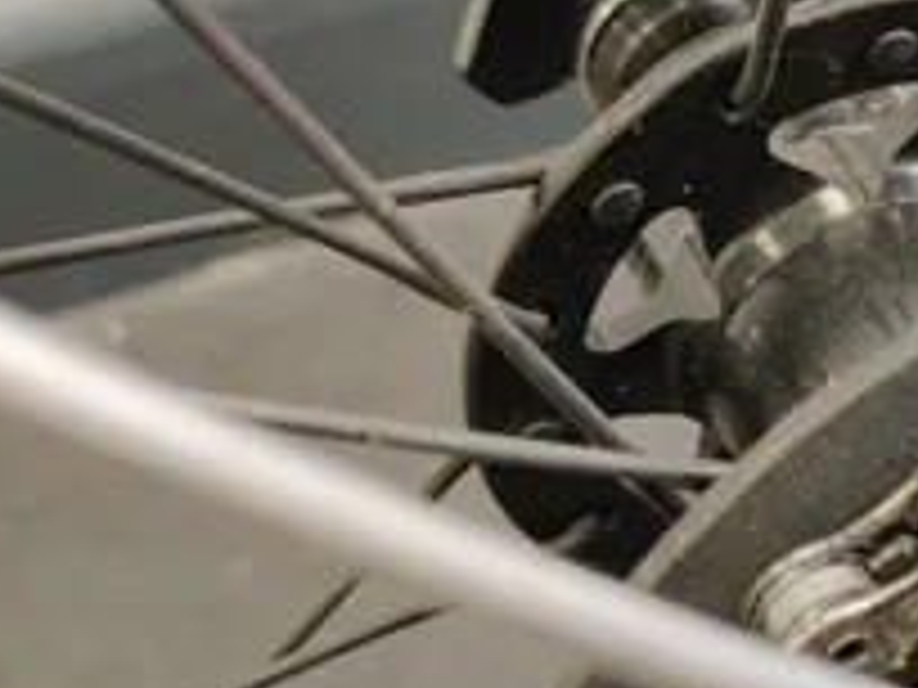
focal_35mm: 106
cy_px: 225
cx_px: 1404
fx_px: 2811
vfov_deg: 13.9
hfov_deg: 16.7
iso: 320
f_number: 1.65
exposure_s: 1/25
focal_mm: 4.75
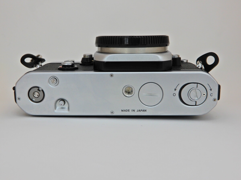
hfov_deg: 42.1
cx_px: 120
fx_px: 313
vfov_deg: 32.2
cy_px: 90
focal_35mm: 45
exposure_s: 1/30
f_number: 4
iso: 80
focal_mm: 8
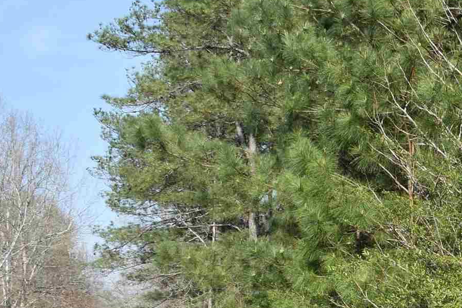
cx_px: 658
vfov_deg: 14.3
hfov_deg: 19.5
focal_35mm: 93
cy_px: 365
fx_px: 1194
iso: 280
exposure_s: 1/500
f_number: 8
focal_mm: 18
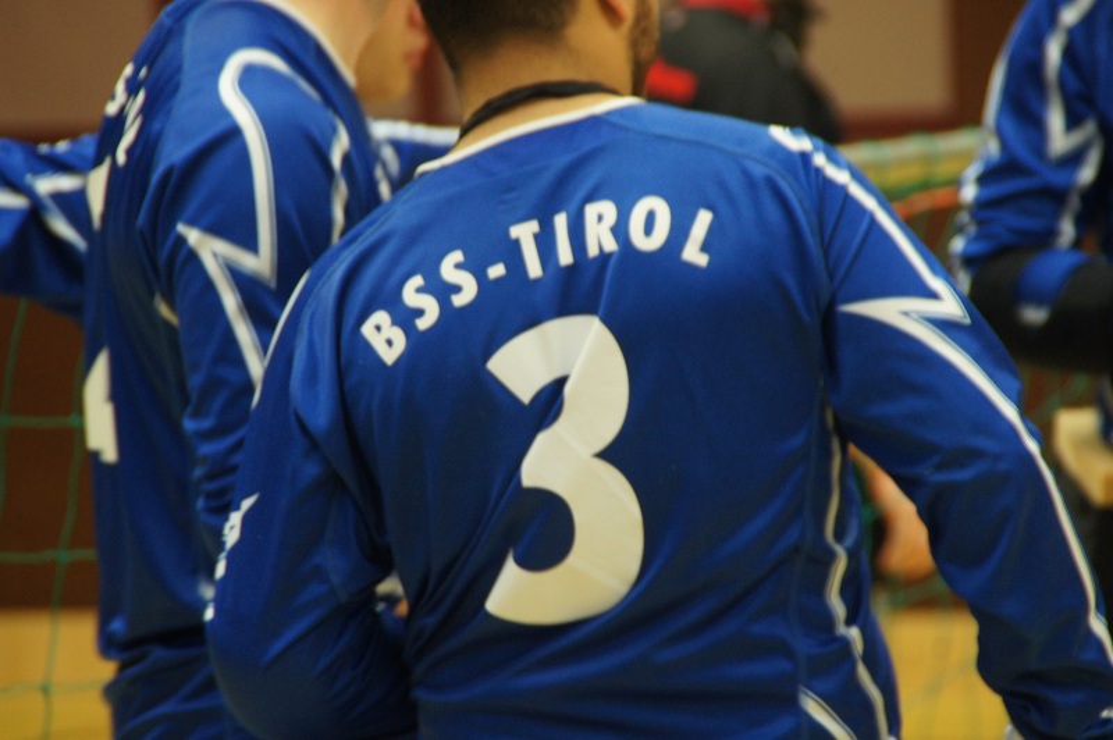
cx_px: 556
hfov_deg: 6.9
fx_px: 9267
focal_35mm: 300
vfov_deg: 4.6
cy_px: 370
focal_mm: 200
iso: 1600
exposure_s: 1/25
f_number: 6.3
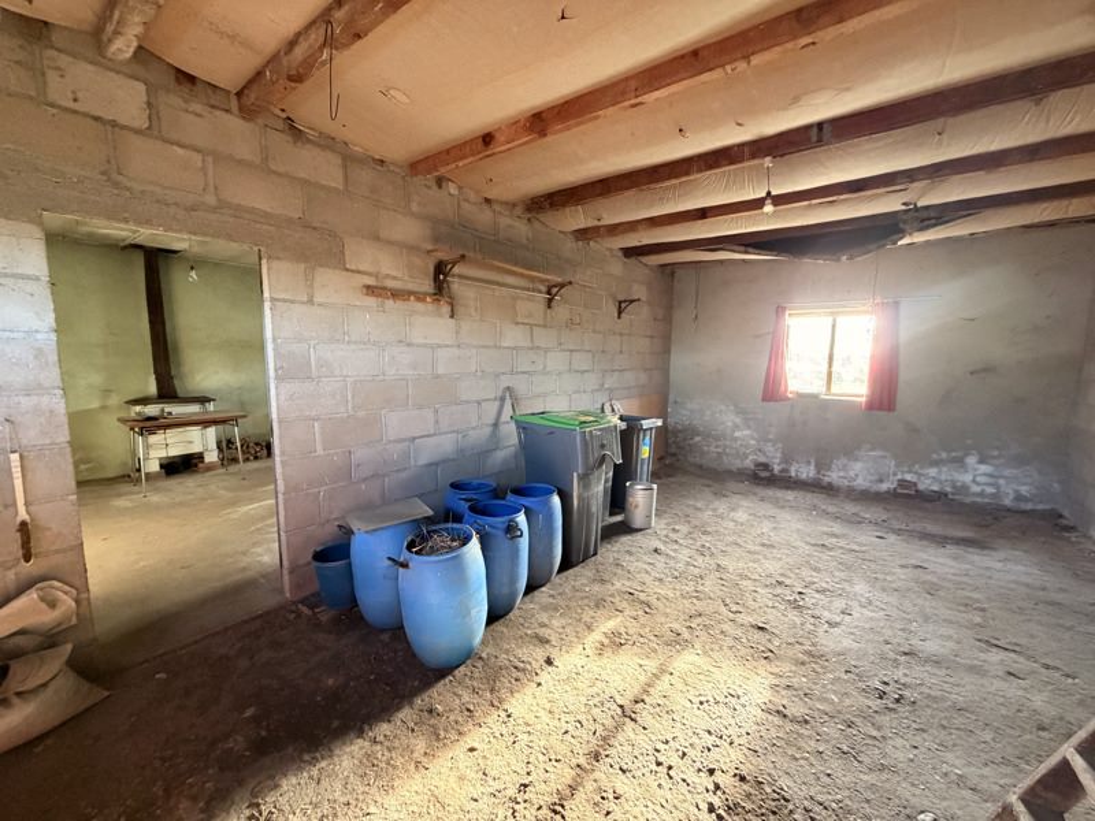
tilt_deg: -7.1
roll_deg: -0.3
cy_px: 410
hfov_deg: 102.1
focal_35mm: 14
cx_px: 548
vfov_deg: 85.7
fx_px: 443
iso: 500
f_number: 2.2
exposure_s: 1/60
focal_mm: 2.22
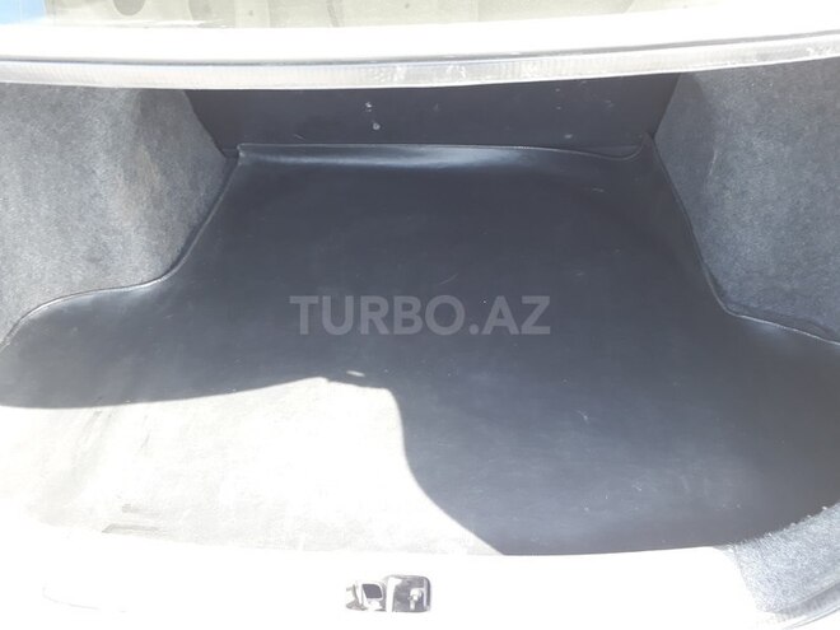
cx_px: 420
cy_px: 315
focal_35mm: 27
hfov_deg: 65.3
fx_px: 655
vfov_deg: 51.4
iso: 64
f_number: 1.9
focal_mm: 3.6
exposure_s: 1/33
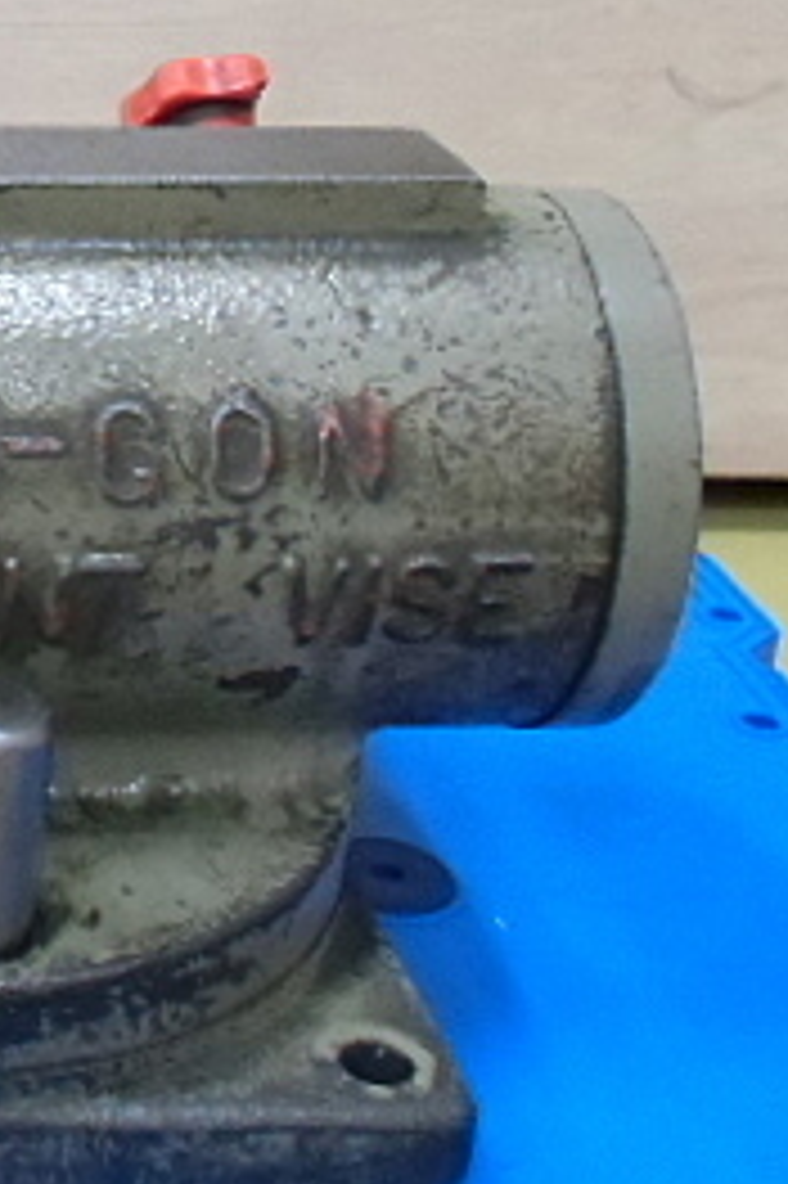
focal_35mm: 76
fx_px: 2498
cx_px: -482
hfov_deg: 16.0
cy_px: 396
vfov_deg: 26.5
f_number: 3.5
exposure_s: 1/25
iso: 800
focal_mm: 5.36
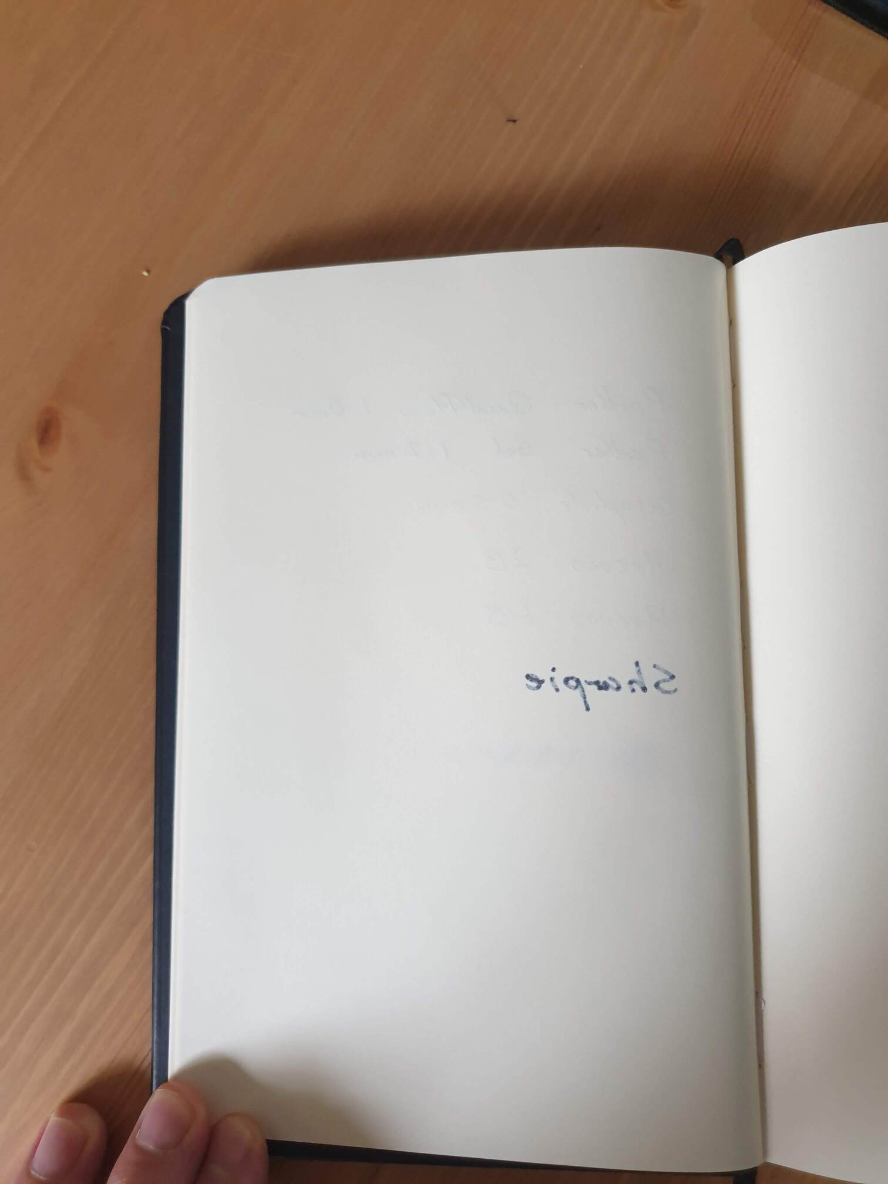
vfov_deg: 67.3
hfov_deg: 53.1
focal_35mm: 26
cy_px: 592
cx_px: 444
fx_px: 889
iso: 200
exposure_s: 1/50
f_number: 1.5
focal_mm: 4.3
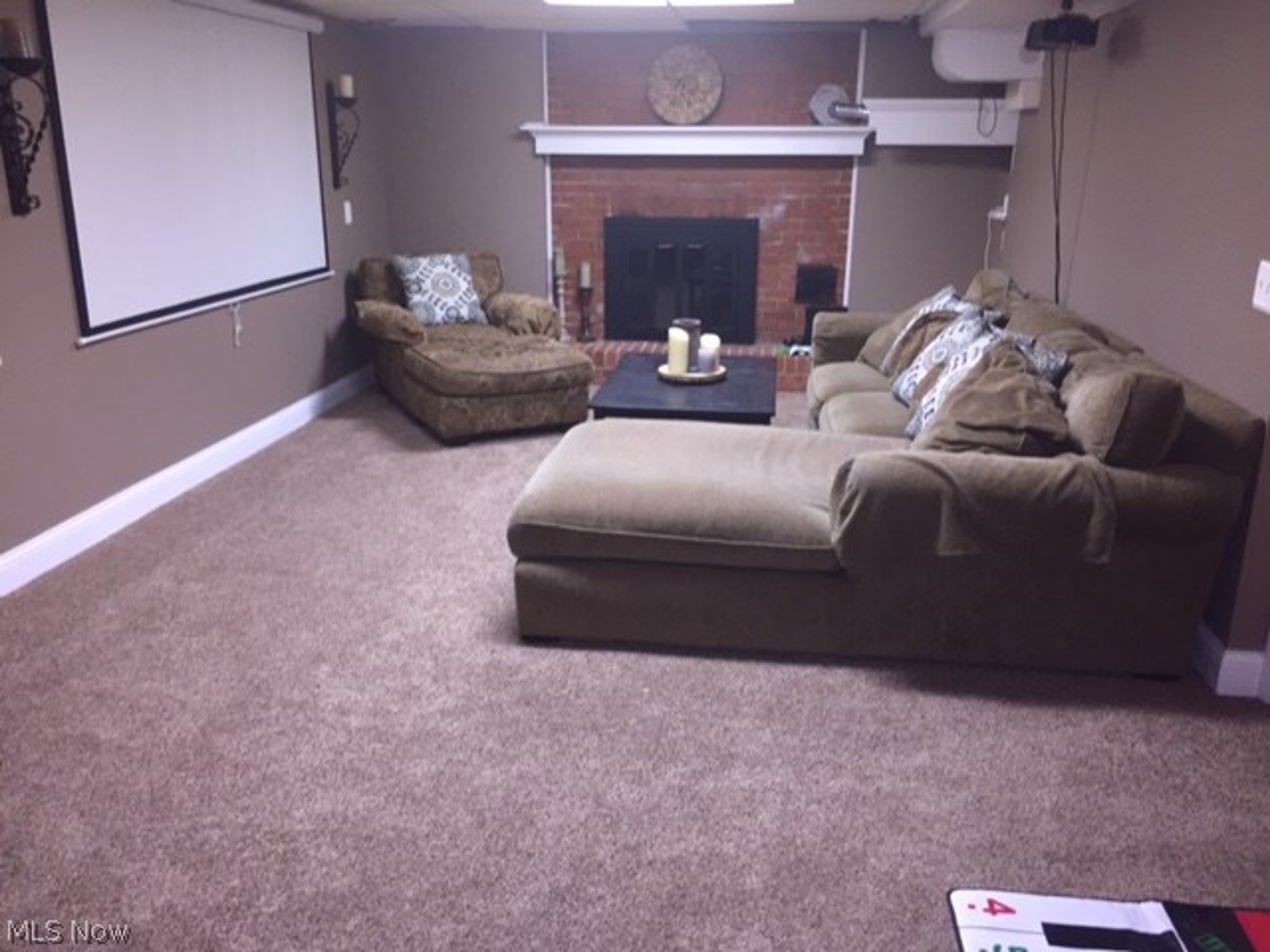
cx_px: 635
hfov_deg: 61.7
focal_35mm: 29
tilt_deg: -16.5
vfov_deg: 48.2
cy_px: 476
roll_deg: -1.1
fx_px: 1064
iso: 160
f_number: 2.2
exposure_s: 1/20
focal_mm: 4.15
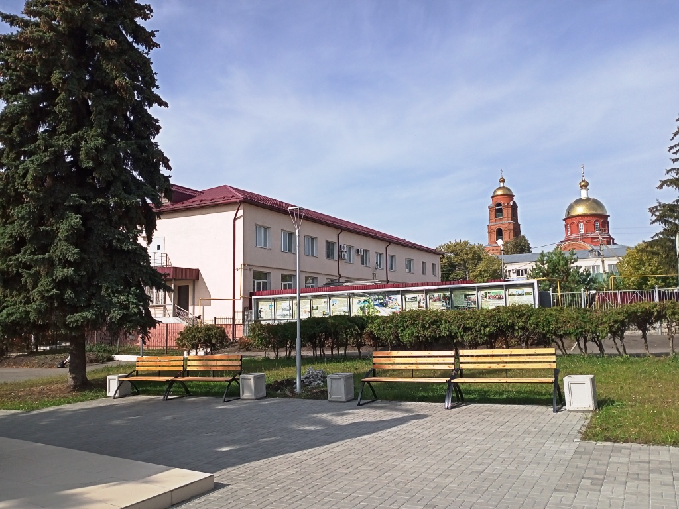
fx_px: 549
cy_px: 254
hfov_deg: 63.4
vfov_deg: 49.7
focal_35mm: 28
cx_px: 340
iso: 112
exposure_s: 1/2128
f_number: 1.8
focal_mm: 4.05
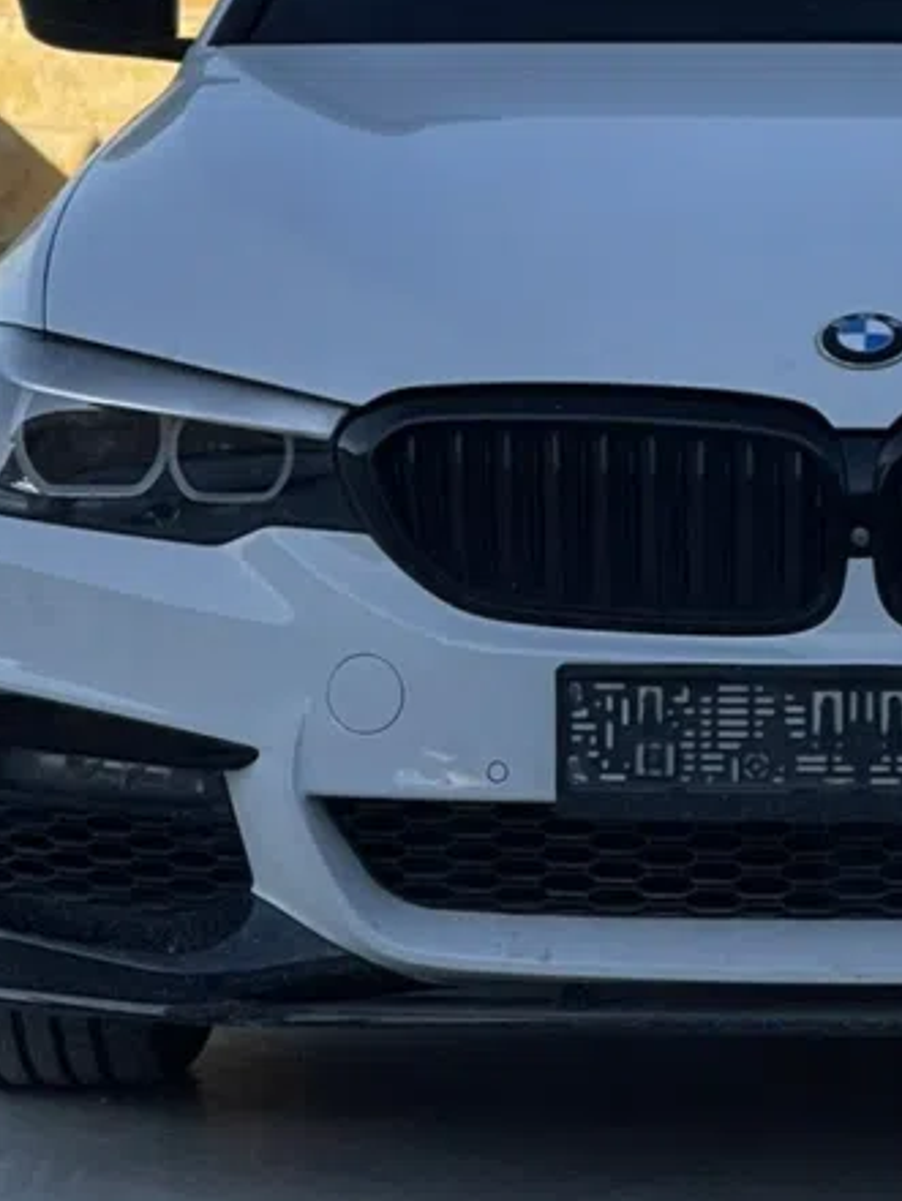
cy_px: 23
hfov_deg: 7.5
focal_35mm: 198
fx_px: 6876
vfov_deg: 9.9
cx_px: 937
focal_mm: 7.5
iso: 20
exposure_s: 1/809
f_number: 2.2
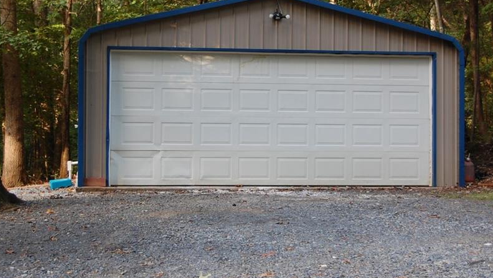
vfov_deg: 15.7
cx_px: 220
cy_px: 106
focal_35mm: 77
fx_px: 1007
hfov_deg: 27.5
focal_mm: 38
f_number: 5
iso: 400
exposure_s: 1/80
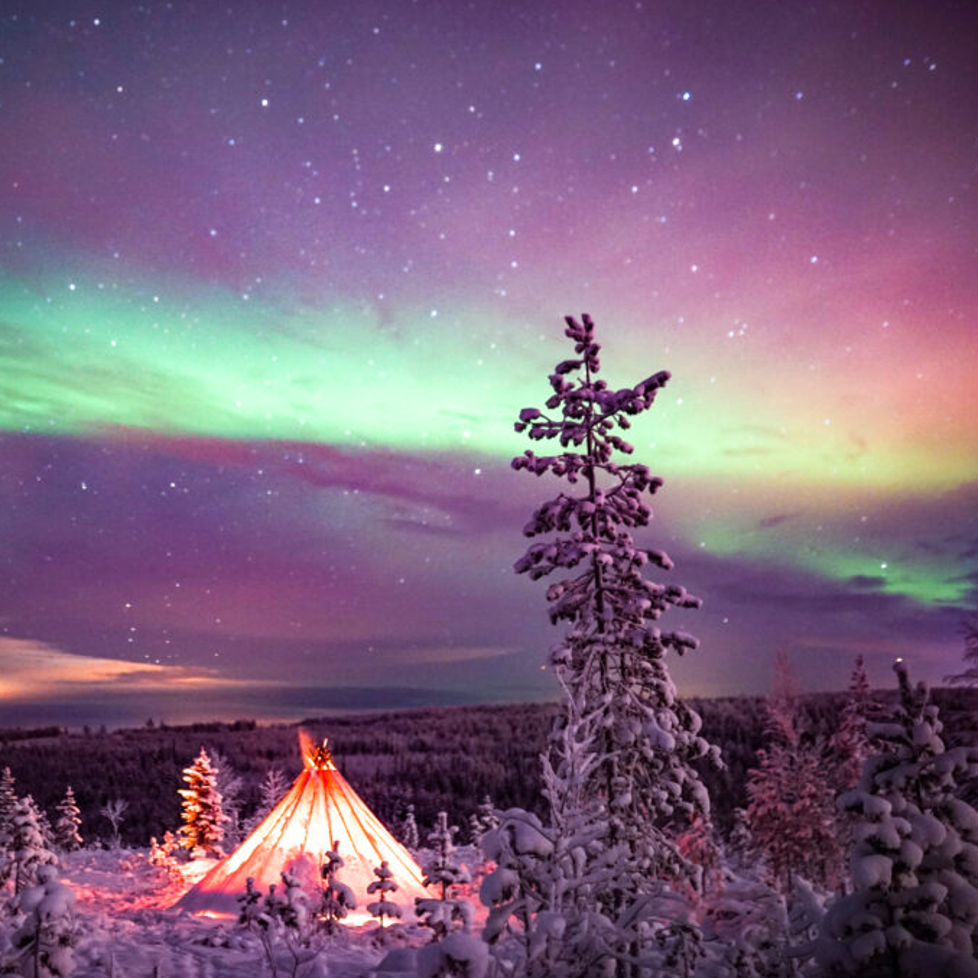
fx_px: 1438
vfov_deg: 37.6
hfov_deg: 36.9
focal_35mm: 45
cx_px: 279
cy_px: 490
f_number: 1.6
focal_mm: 35
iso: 1000
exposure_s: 13
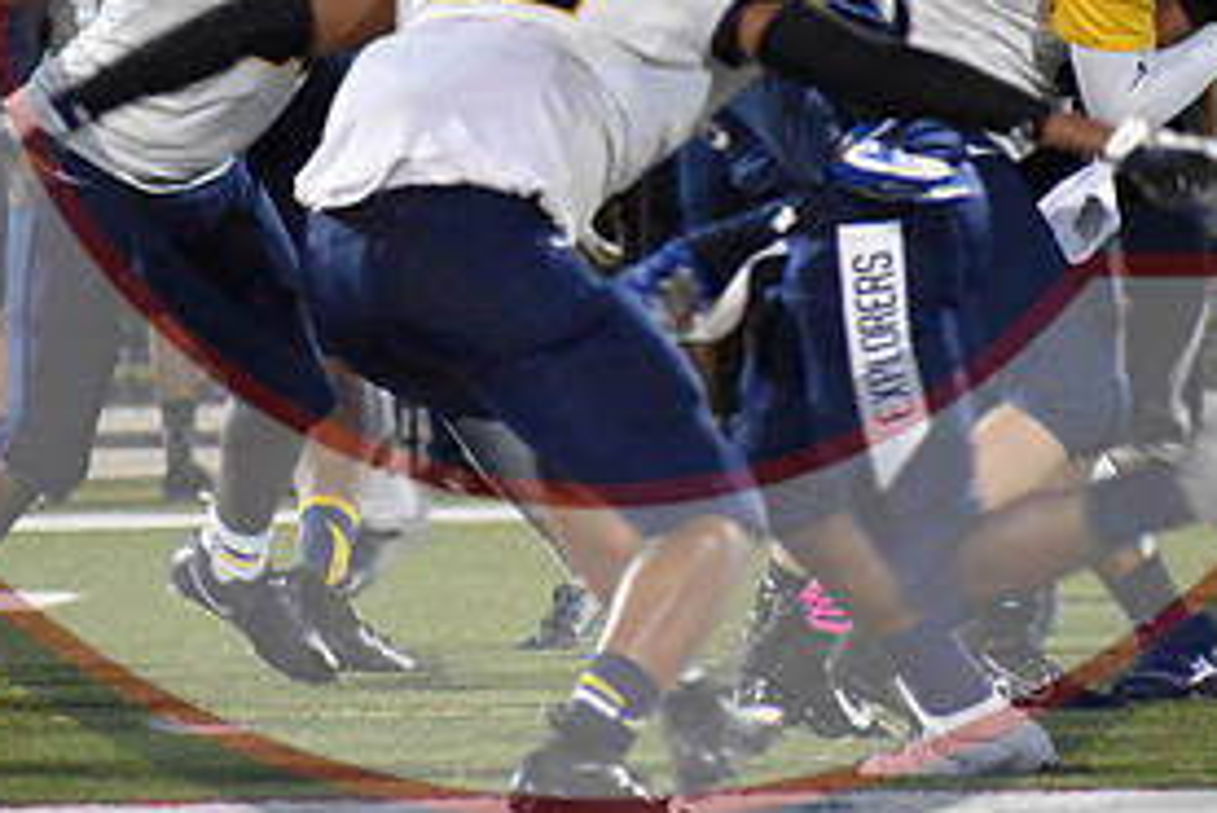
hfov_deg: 3.0
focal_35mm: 690
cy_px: 29
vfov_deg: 2.0
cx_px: 580
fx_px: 23337
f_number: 5.6
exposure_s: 1/250
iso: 12800
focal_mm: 220
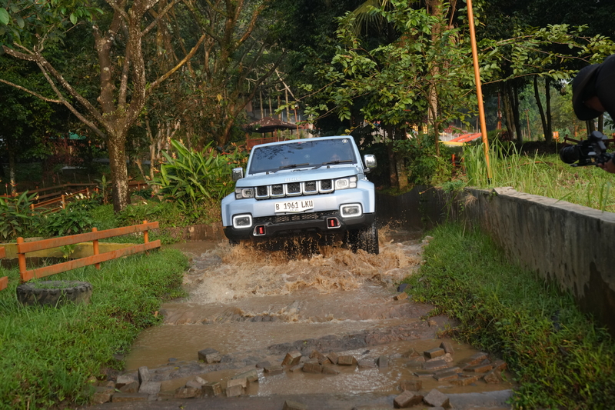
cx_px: 308
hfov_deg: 44.5
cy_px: 205
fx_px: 751
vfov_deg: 30.5
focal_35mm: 44
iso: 1000
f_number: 4
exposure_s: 1/1600
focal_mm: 44
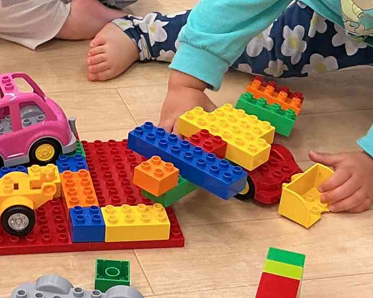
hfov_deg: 17.9
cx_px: 20
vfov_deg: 14.6
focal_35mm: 105
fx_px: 1159
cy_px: 51
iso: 40
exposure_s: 1/100
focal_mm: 3
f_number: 1.8
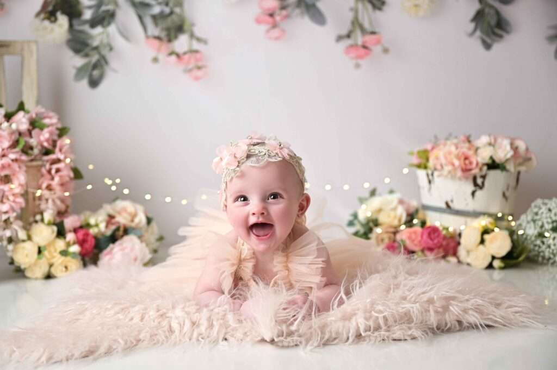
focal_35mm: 44
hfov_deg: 44.5
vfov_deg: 30.5
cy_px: 185
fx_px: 680
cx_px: 278
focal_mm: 44
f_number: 2.8
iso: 100
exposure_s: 1/125
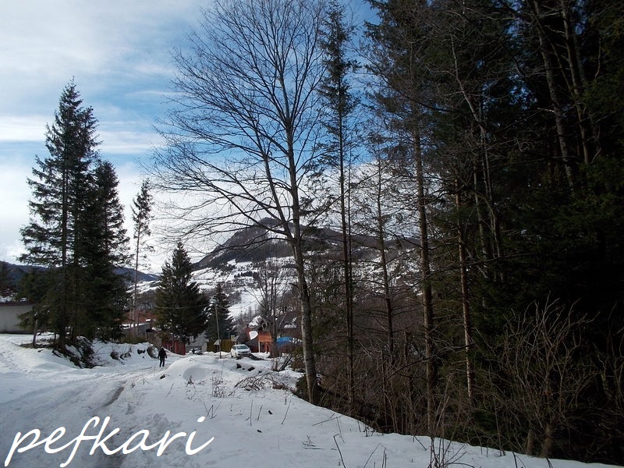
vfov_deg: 48.2
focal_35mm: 29
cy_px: 234
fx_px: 523
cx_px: 312
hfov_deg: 61.7
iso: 80
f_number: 3.3
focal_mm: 4.1
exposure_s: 1/1000
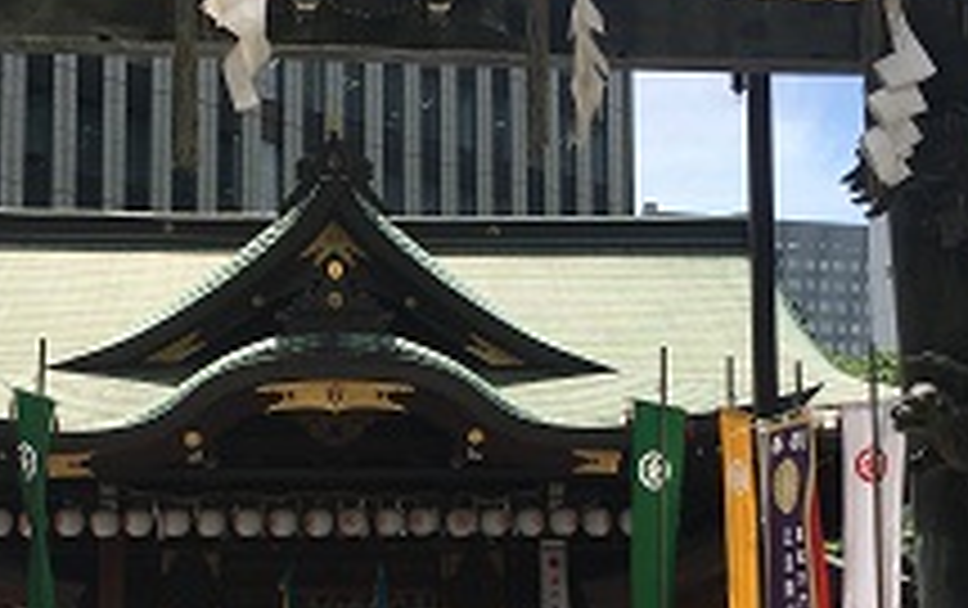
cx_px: 405
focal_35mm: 57
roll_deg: +0.0
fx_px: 1506
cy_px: 547
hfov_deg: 35.6
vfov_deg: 22.3
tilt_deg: +6.6
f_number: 2.2
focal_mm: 4.15
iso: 25
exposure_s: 1/2024
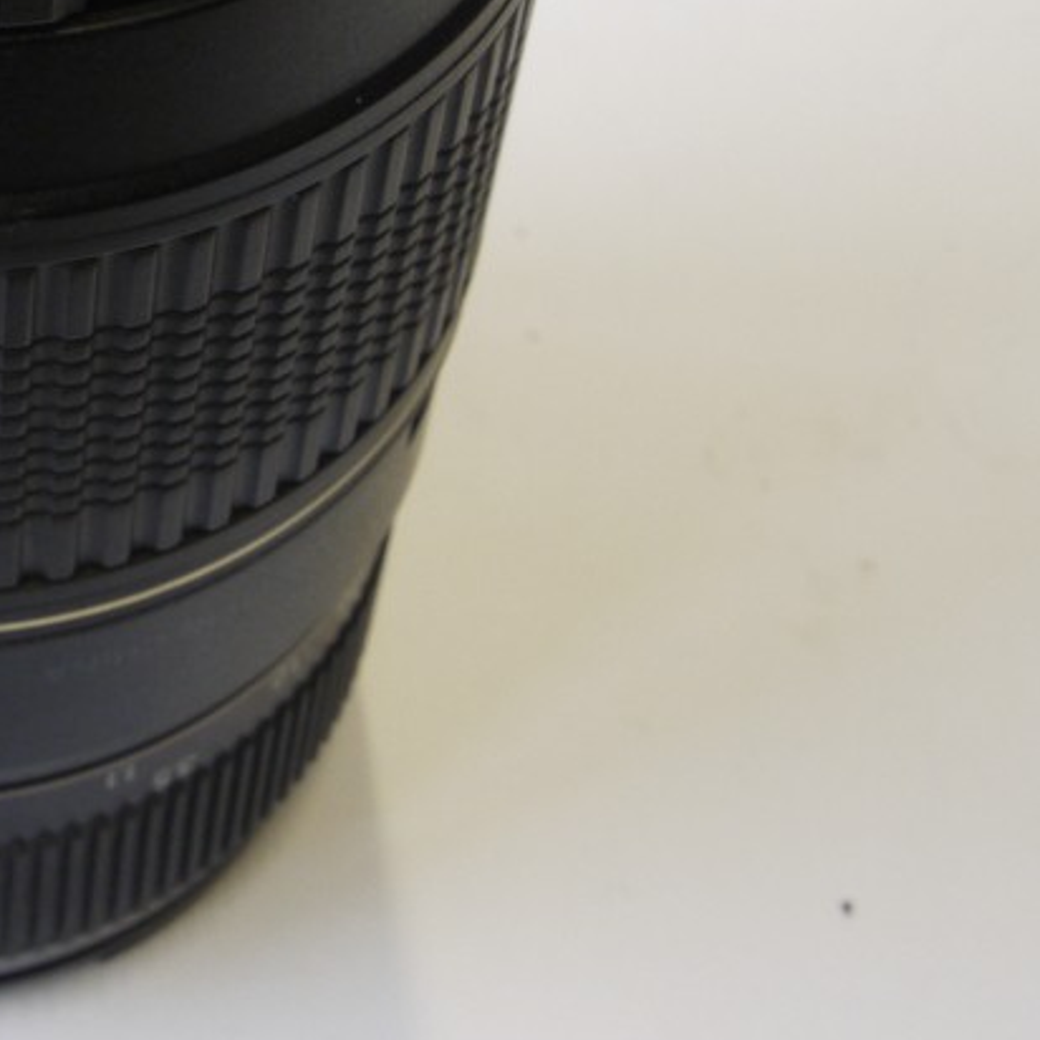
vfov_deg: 16.5
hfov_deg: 16.5
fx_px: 3501
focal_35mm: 103
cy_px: -45
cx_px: -8
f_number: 11
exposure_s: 1/13
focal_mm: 20
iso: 400
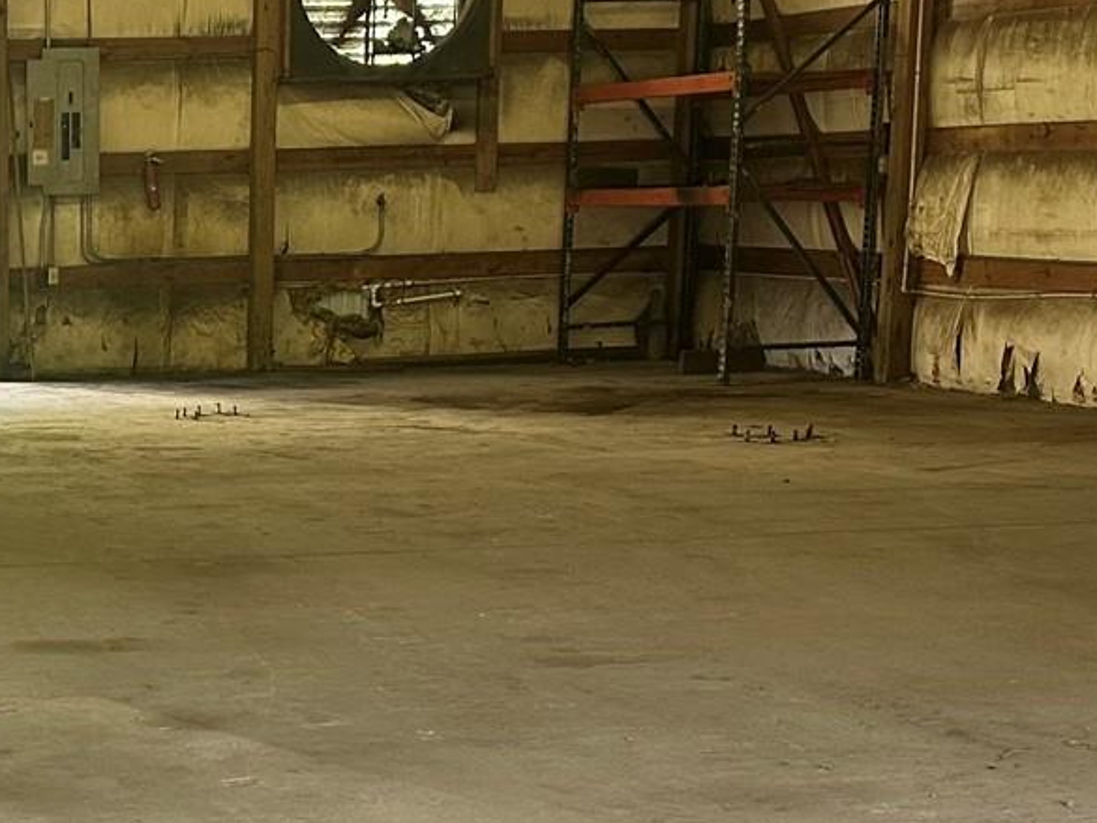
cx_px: -111
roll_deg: +0.5
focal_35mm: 84
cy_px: 787
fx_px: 2663
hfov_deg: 22.0
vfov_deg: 17.2
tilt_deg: -11.7
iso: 160
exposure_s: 1/120
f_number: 1.78
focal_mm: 6.86
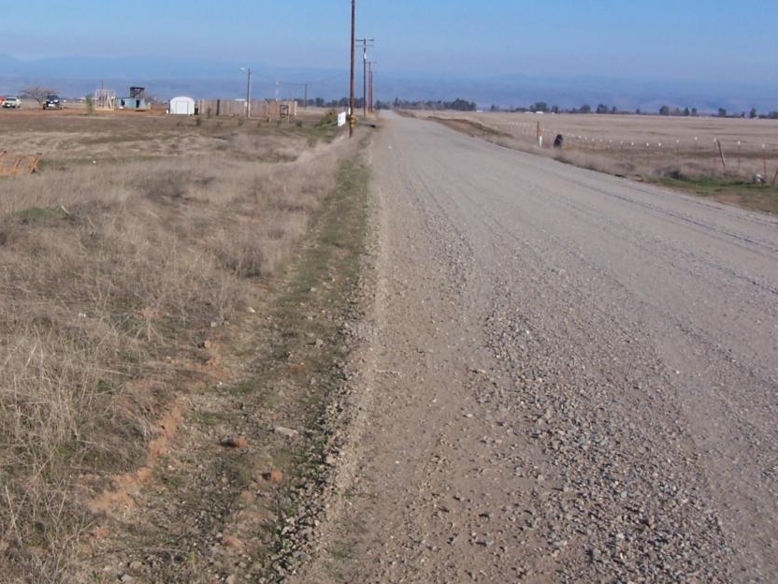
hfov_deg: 31.6
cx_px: 201
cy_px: 240
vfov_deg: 24.4
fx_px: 1349
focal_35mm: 60
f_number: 7.1
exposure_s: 1/250
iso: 64
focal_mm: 6.4
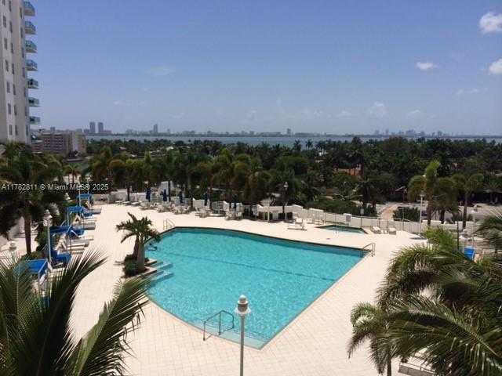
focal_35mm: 30
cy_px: 188
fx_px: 435
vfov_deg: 46.8
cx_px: 251
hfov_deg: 60.0
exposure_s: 1/5882
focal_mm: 4.12
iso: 40
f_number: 2.2
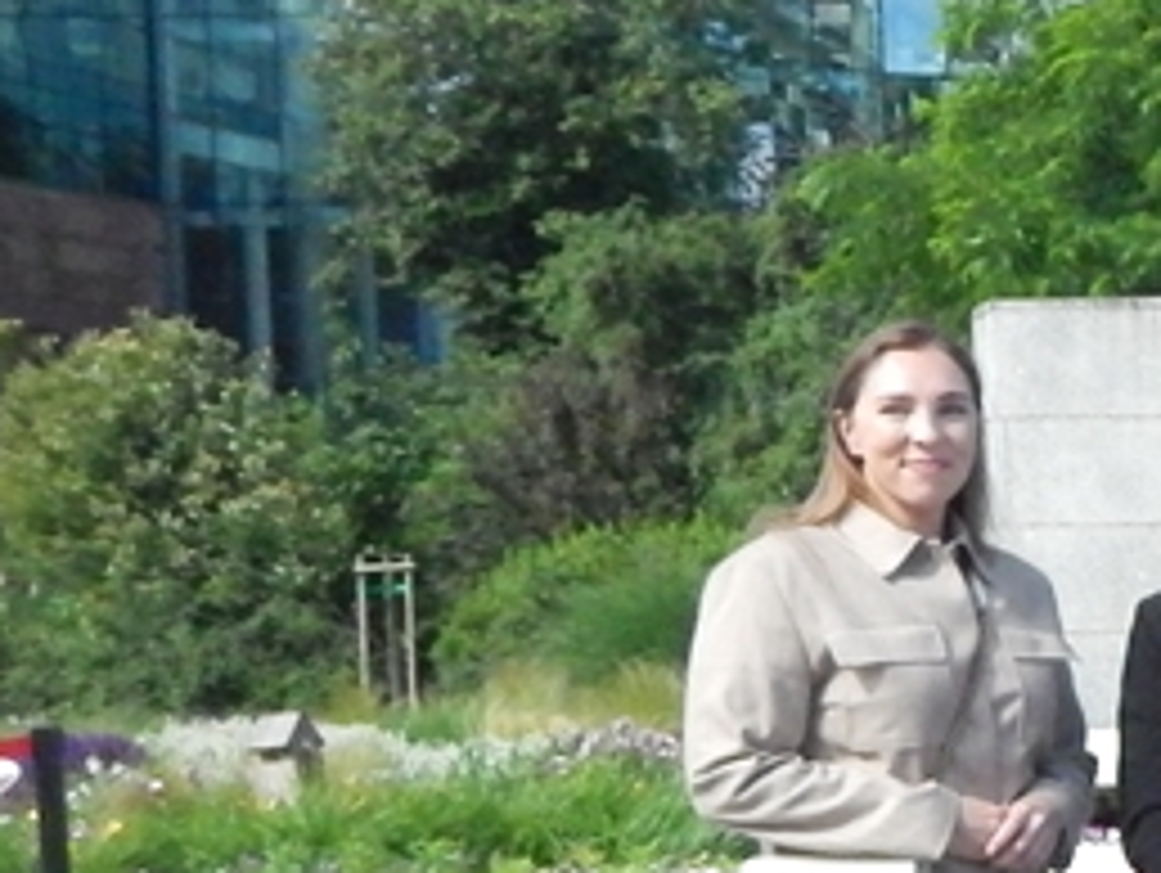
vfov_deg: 16.6
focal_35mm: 89
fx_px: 2988
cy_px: 621
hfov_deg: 17.8
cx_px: 2066
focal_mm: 4
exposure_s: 1/1500
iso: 800
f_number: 6
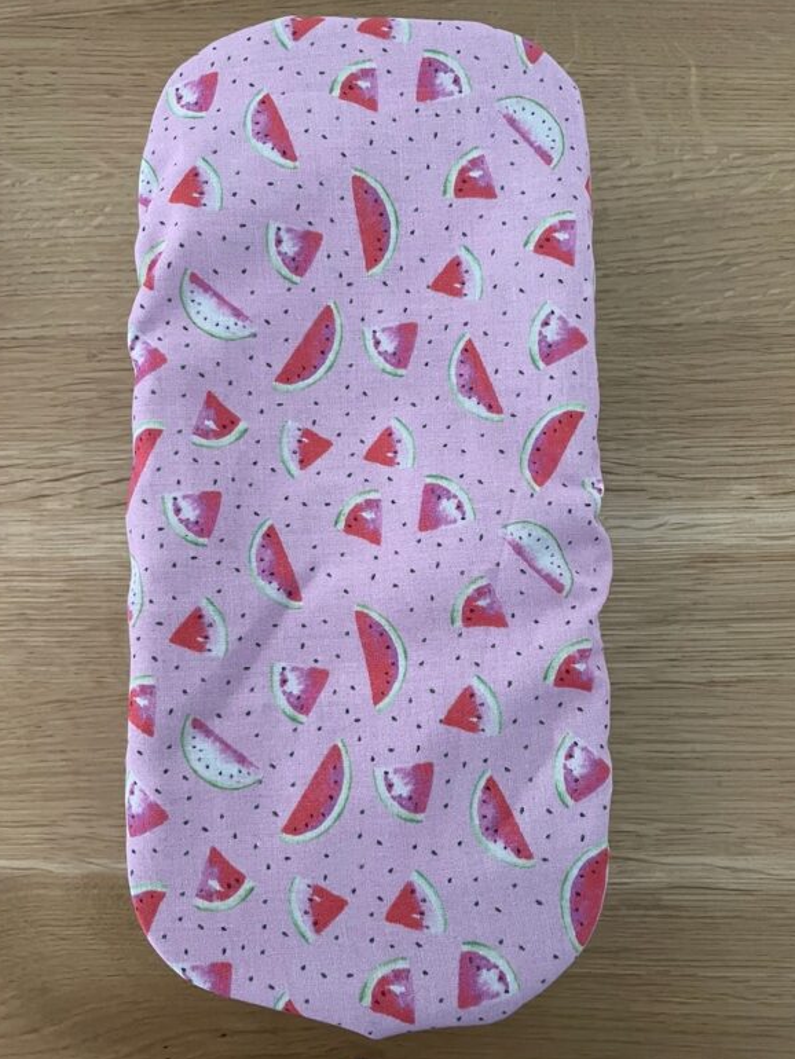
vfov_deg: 65.3
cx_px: 399
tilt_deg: -83.3
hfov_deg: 51.4
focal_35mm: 27
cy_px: 517
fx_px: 826
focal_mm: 4.2
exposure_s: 1/42
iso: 500
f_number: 1.6
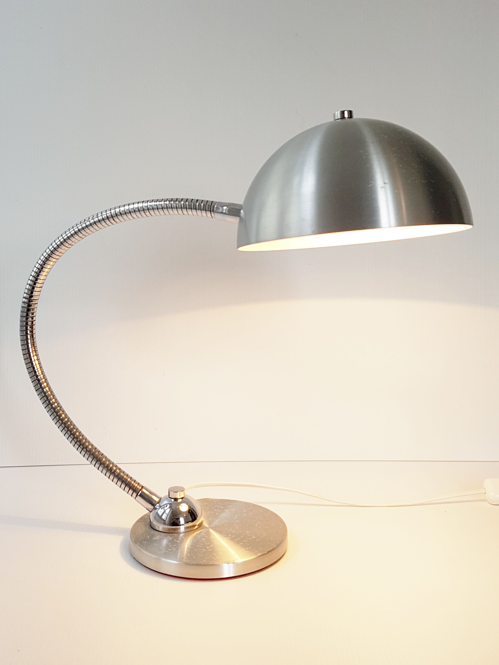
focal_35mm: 26
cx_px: 250
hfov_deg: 53.1
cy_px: 332
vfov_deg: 67.3
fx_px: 500
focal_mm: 4.2
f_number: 1.7
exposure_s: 1/201
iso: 50
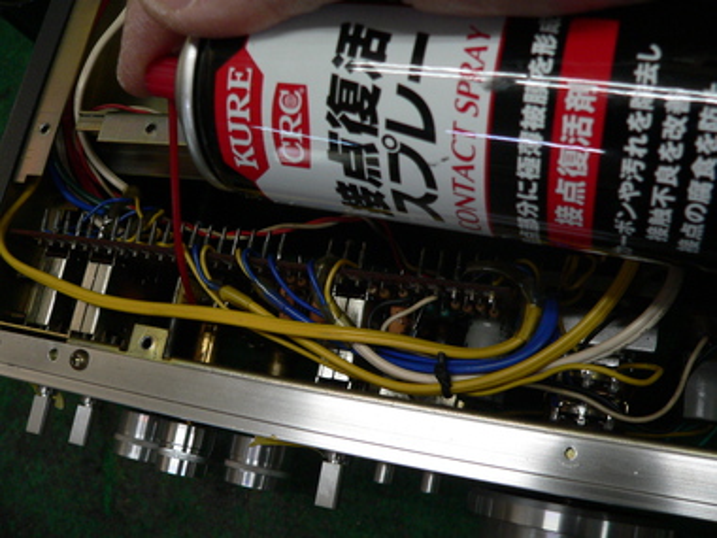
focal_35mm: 36
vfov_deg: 39.7
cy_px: 269
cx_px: 358
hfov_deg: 51.4
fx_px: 746
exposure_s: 1/100
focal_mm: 6
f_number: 2.8
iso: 200
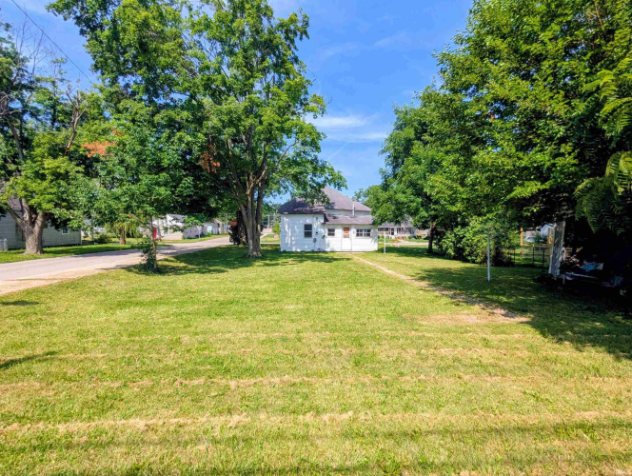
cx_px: 316
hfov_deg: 94.4
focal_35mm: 16
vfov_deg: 78.2
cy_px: 238
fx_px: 293
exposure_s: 1/1256
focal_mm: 2.35
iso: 49
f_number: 2.2
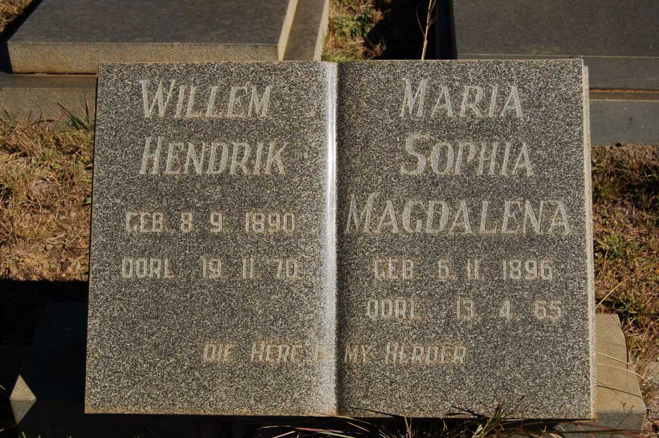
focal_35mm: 57
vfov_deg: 23.7
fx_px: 1042
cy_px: 219
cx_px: 330
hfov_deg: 35.1
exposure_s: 1/800
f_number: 6.3
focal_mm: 38
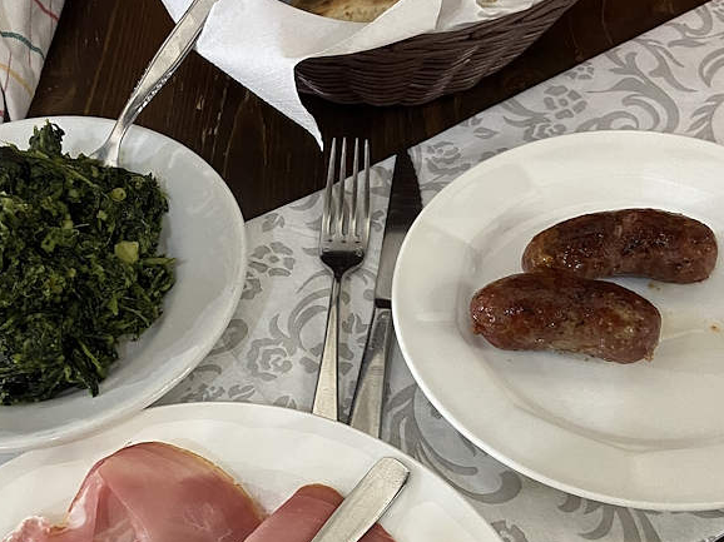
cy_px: 273
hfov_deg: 51.0
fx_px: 753
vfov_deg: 39.6
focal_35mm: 36
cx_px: 283
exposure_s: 1/33
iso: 400
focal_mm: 4.25
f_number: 1.8
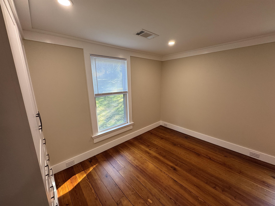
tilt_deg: -13.1
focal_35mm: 14
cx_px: 138
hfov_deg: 102.1
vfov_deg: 85.7
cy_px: 103
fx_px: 111
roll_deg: +0.9
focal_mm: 2.22
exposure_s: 1/120
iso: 200
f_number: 2.2
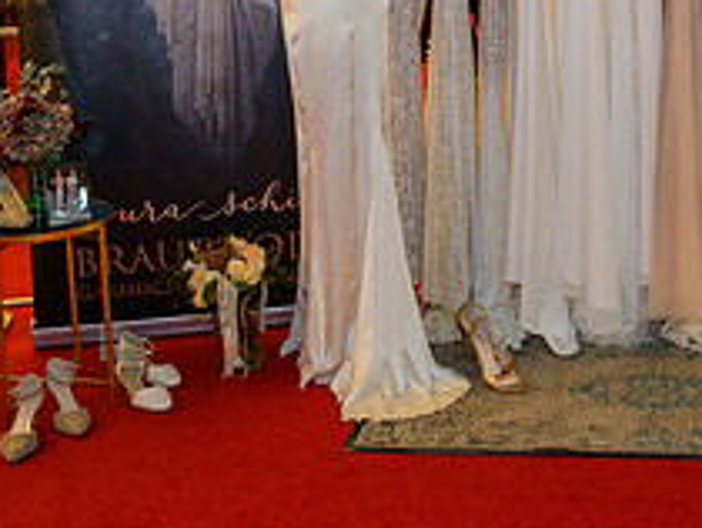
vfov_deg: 22.2
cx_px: 521
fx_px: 1320
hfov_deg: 29.4
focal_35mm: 65
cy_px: 70
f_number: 8
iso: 4500
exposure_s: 1/60
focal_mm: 24.5
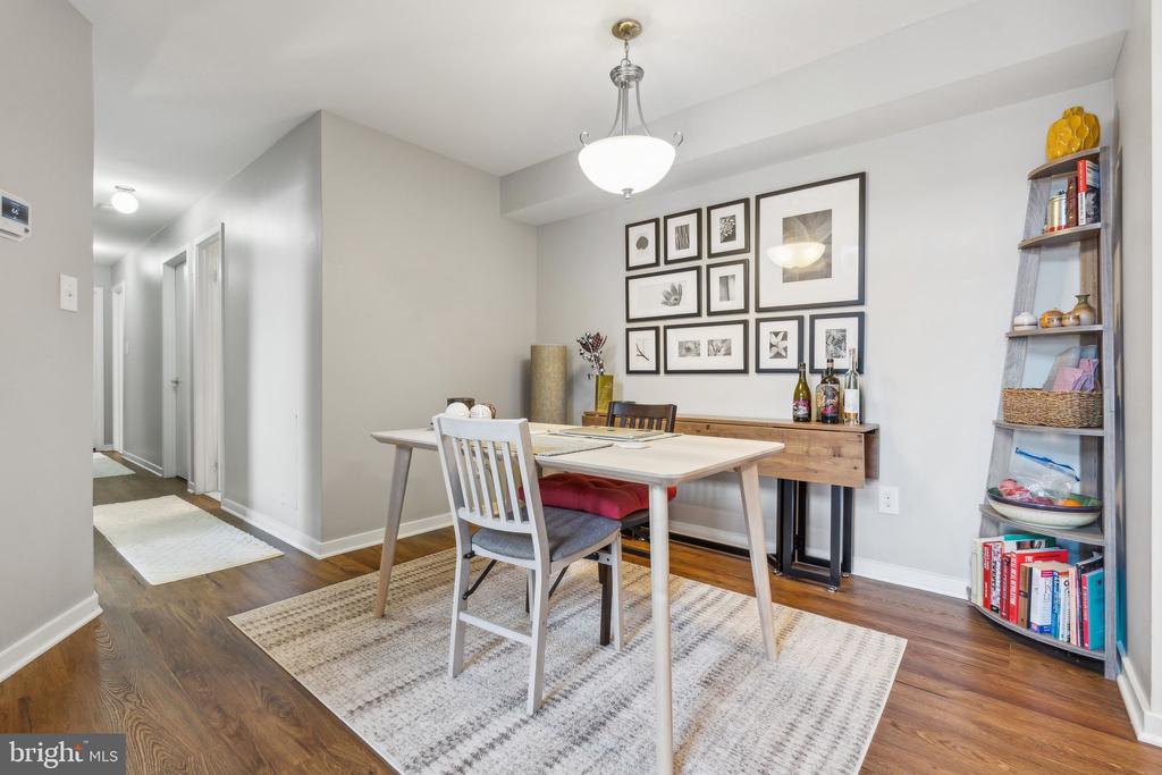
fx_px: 516
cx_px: 581
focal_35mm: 16
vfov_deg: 73.8
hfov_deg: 96.7
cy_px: 388
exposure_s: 1/4
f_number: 7.1
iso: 200
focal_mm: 16
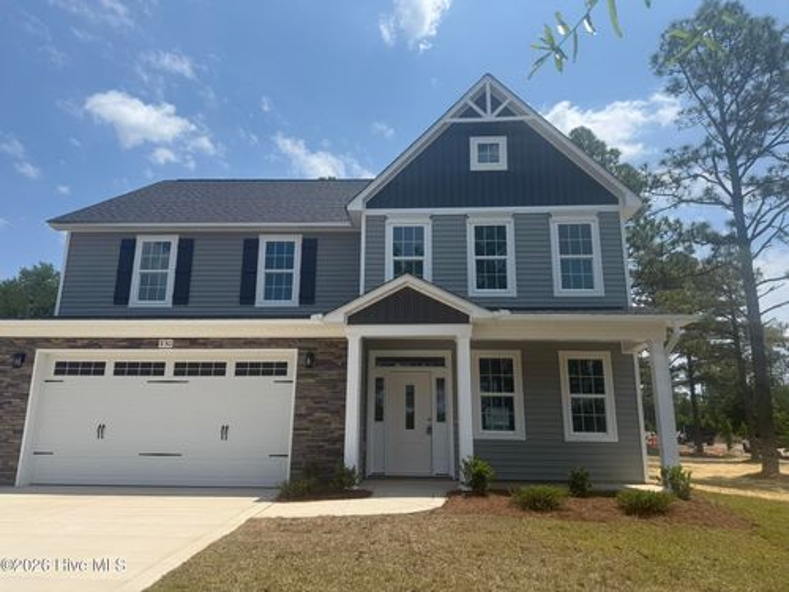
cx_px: 394
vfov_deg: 56.8
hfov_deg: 71.6
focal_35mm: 24
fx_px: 547
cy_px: 296
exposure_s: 1/6711
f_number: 1.78
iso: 80
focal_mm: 6.76
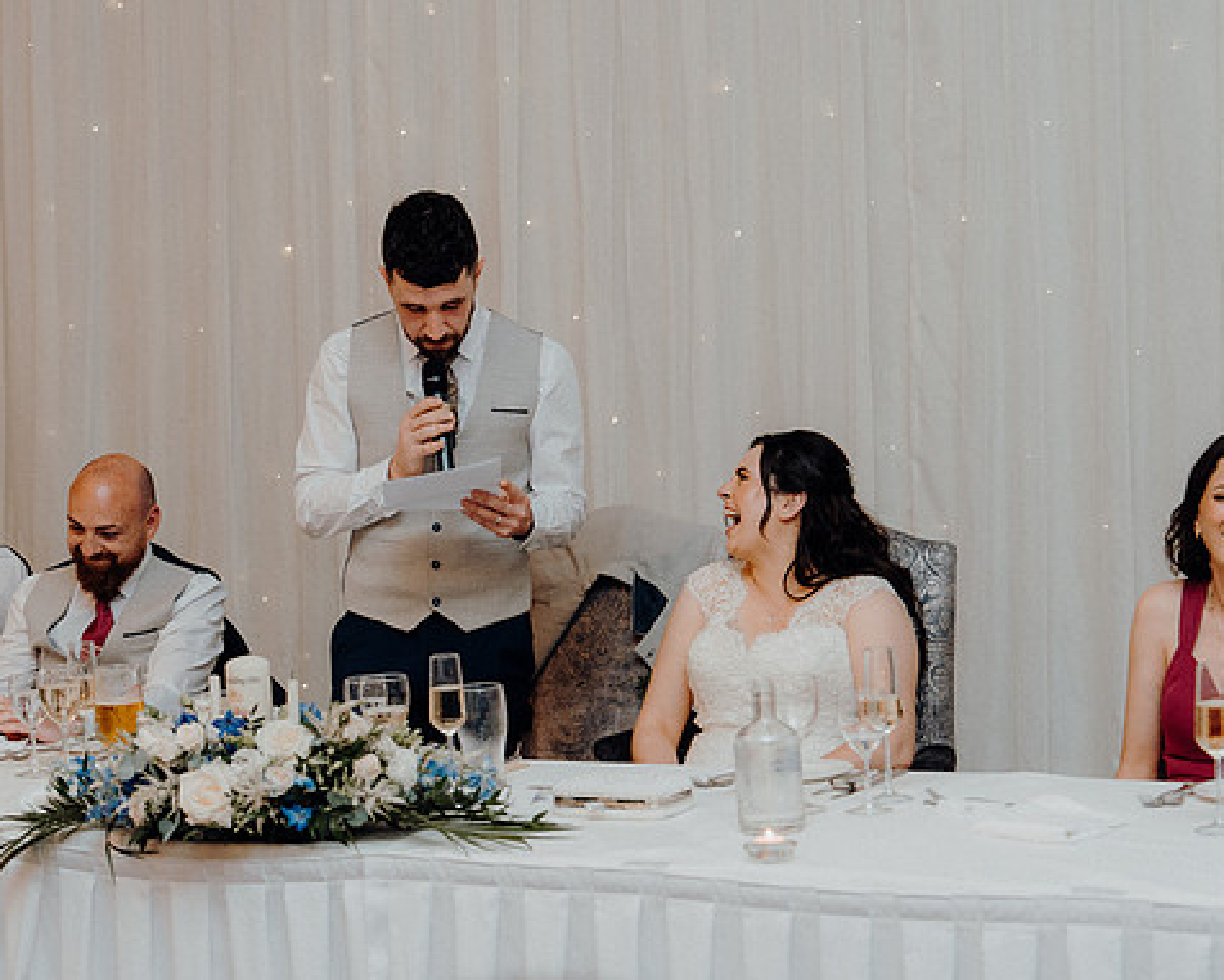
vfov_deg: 19.2
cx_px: 579
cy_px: 493
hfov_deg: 23.8
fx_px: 2899
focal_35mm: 80
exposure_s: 1/160
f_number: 3.5
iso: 2500
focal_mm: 70
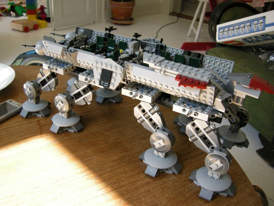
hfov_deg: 51.4
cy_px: 103
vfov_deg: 39.7
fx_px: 285
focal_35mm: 36
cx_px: 137
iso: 64
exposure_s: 1/60
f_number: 3
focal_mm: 7.5
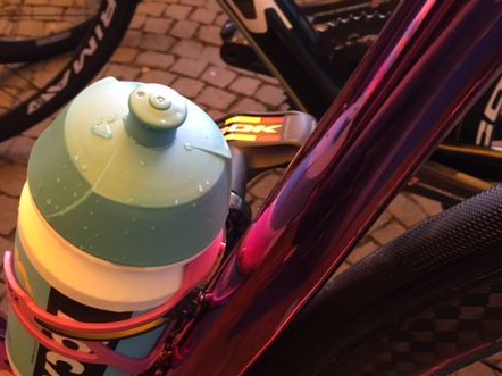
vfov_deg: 34.3
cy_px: 202
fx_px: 609
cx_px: 193
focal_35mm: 42
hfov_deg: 44.5
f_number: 2.2
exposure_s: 1/33
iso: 100
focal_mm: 4.15
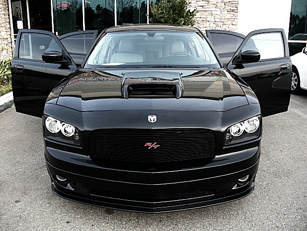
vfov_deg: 39.7
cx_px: 154
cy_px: 116
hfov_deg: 51.4
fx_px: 319
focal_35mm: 36
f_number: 2.8
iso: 200
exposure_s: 1/80
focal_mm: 6.3
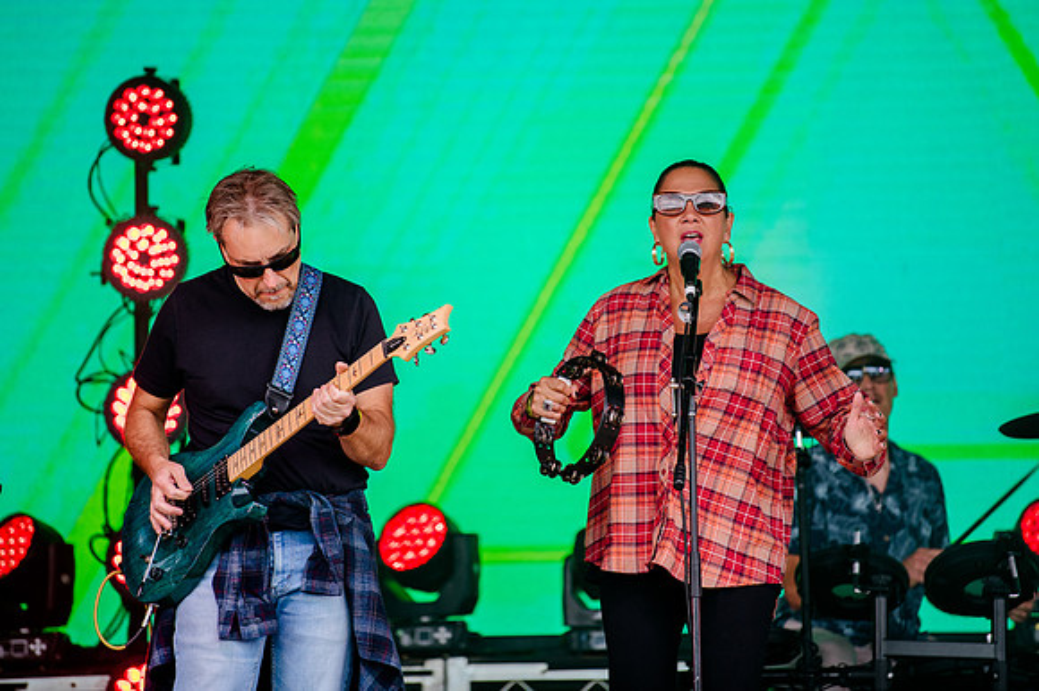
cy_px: 280
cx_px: 520
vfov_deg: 5.8
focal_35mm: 238
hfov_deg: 8.7
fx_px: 6863
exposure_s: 1/500
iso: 320
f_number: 2.8
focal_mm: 200
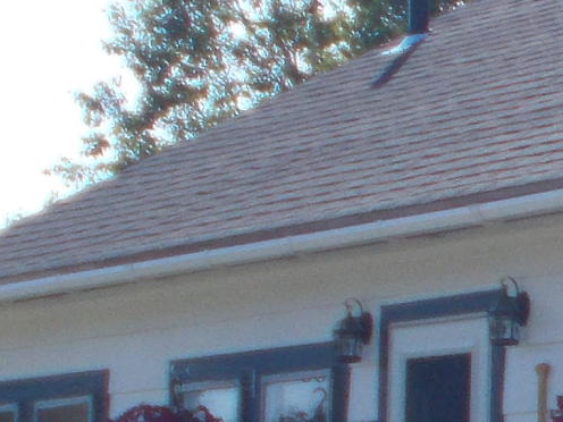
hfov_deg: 7.9
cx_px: 1284
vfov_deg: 6.3
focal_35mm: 236
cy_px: 379
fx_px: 3838
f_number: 9.8
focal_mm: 6.9
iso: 80
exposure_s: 1/100
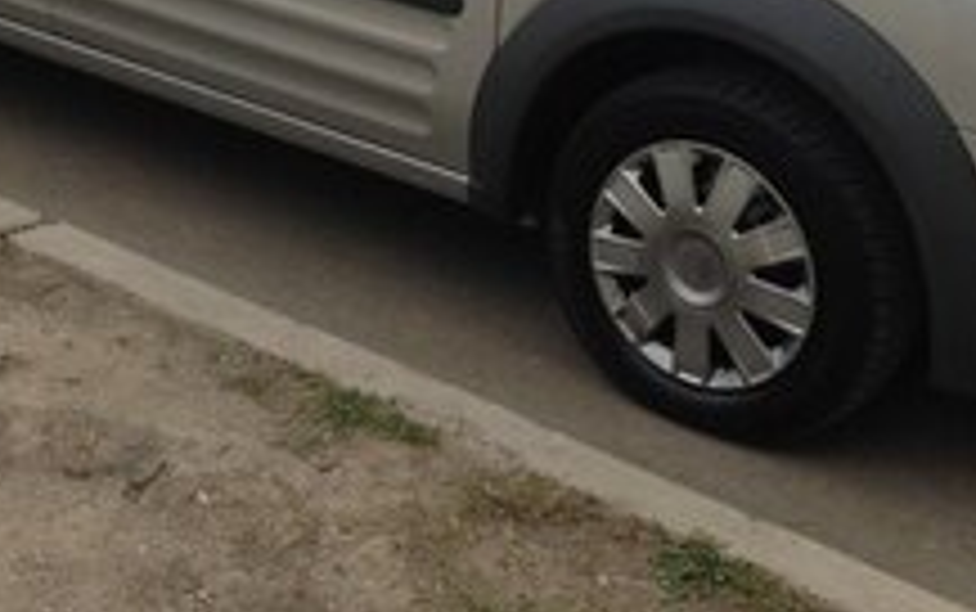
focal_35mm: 80
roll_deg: -1.7
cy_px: -135
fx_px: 2130
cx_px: 333
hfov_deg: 25.7
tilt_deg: -13.4
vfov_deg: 15.7
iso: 50
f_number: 2.4
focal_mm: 4.12
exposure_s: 1/935
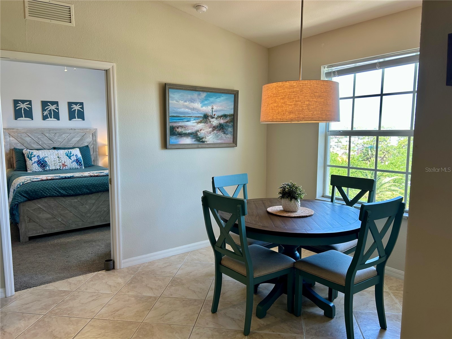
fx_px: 339
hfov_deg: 67.3
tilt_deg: -7.2
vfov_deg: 53.1
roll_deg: -0.1
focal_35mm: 26
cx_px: 226
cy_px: 170
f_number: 1.5
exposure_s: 1/120
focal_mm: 5.7
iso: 50
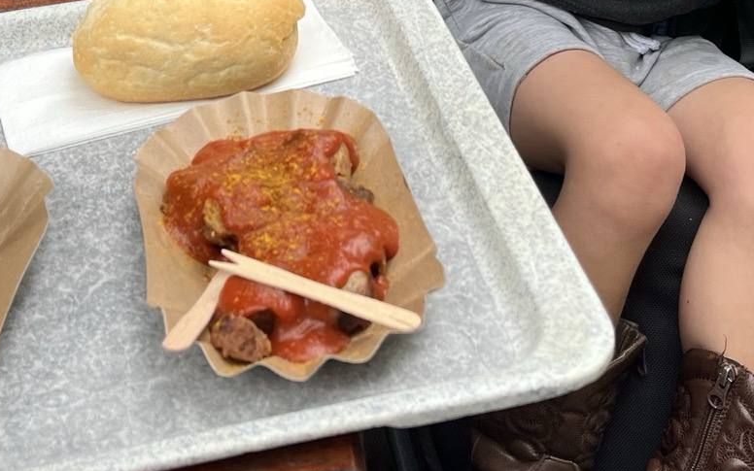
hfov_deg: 29.0
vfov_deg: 17.5
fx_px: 1459
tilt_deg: -24.3
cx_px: 404
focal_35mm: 71
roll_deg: +1.0
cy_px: -87
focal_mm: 5.1
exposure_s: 1/520
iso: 50
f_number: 1.6
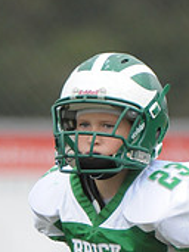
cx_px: 122
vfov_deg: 1.0
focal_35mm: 1959
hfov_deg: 0.8
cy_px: 337
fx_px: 14279
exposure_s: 1/3200
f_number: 4
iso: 1600
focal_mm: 400
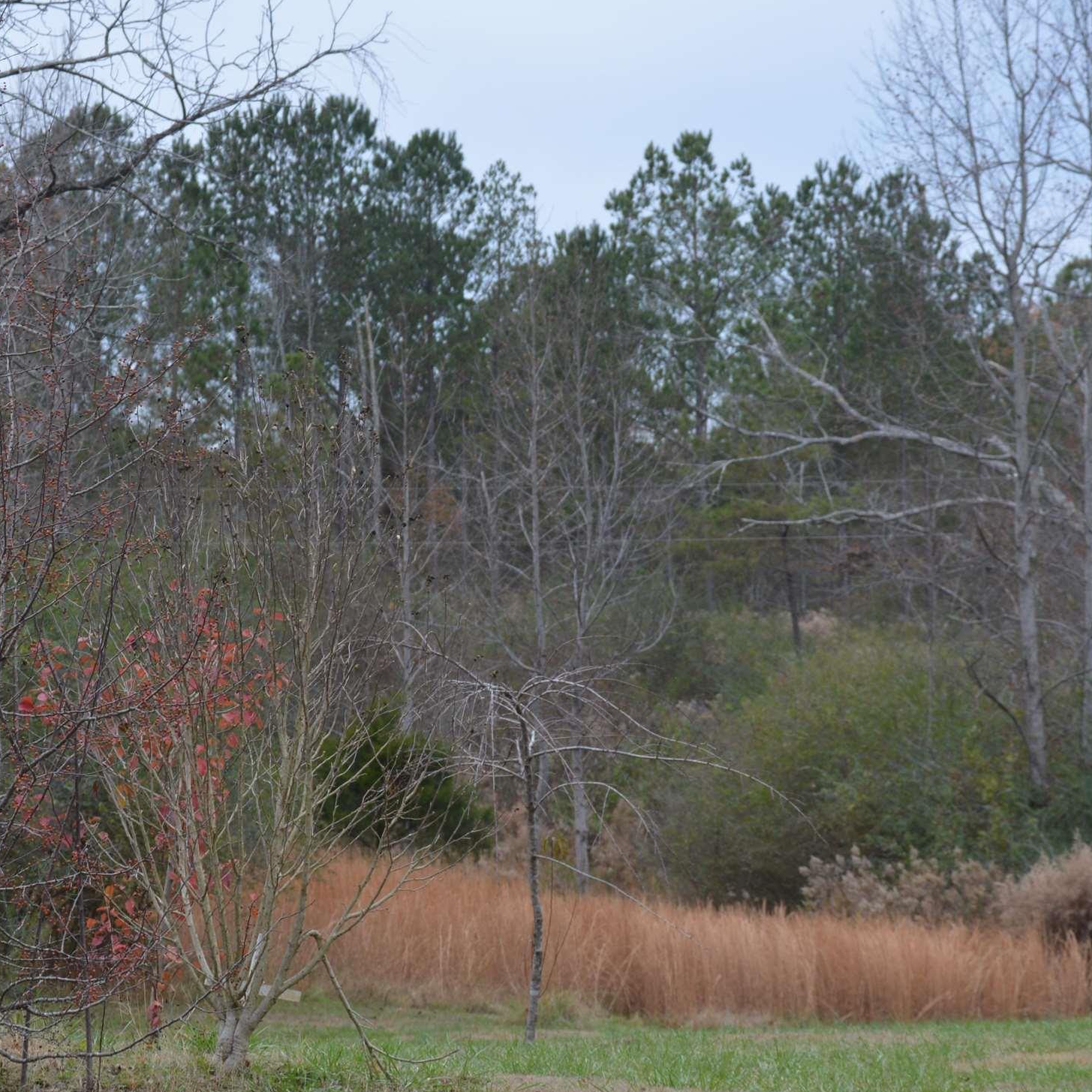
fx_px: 5278
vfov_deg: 11.8
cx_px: 606
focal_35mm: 148
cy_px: 656
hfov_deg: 11.8
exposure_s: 1/125
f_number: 5.6
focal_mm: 55
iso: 140
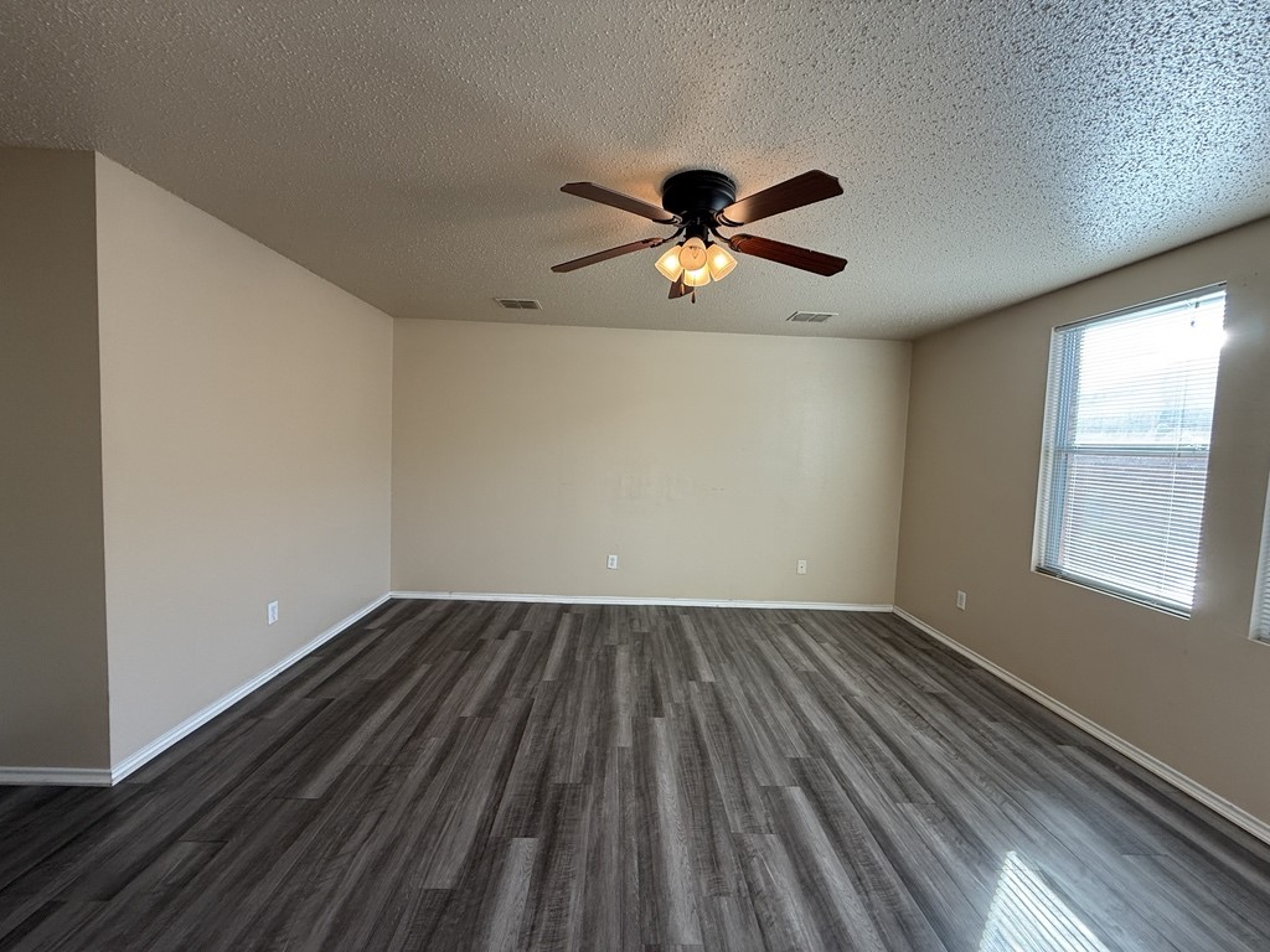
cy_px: 476
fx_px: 514
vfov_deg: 85.7
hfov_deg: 102.1
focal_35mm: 14
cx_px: 635
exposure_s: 1/120
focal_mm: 2.22
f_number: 2.2
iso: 160
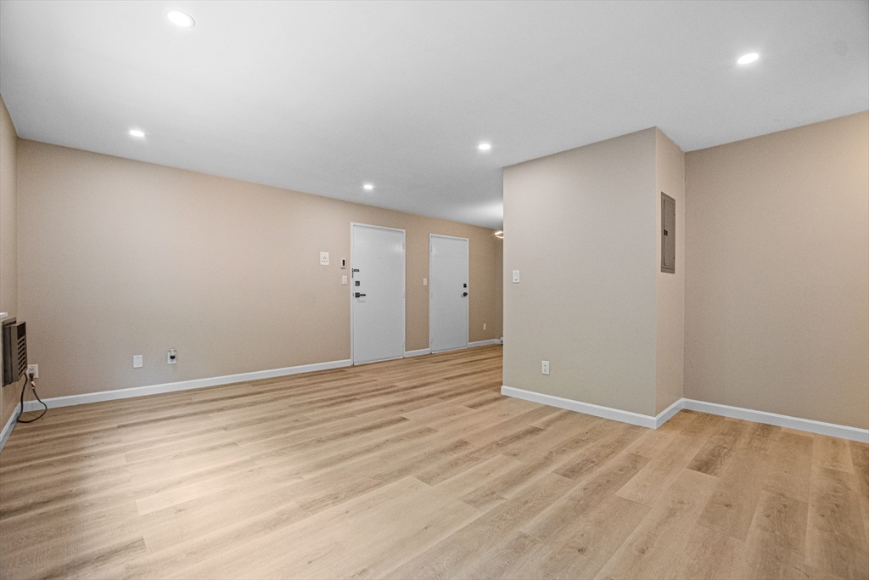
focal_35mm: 15
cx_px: 434
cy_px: 290
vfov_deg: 77.3
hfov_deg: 100.4
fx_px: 362
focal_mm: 10
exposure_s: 1/80
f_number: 5
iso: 640
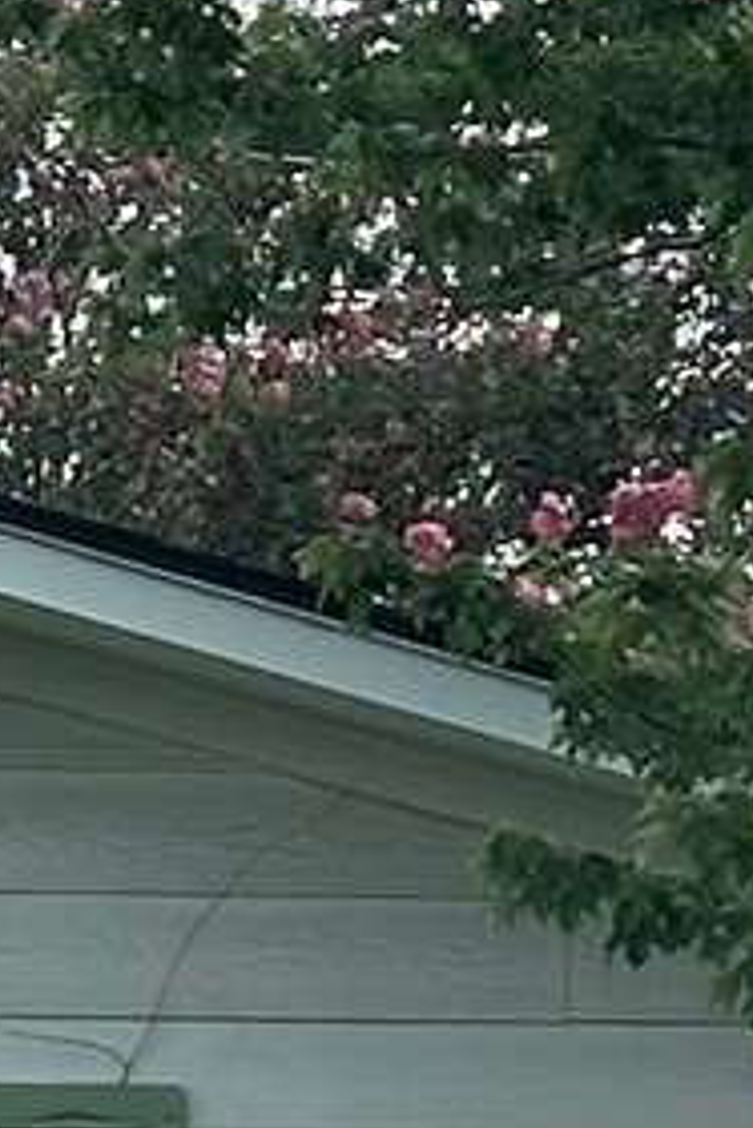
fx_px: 11437
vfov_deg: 5.6
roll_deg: -0.6
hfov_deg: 3.5
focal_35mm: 365
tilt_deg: -2.0
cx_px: -2674
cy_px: 1873
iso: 64
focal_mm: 6.86
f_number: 1.78
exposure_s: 1/1517
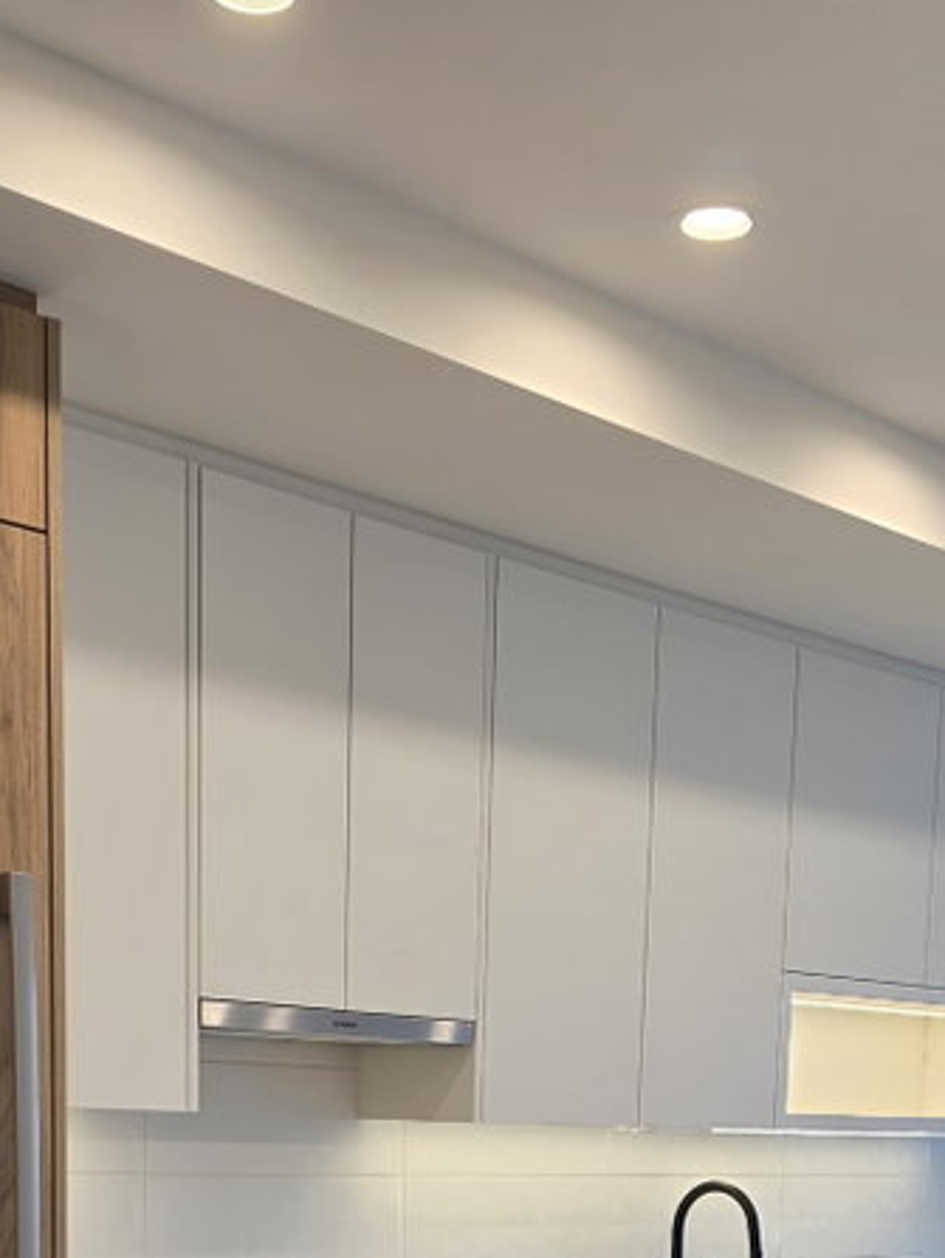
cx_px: 494
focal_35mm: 55
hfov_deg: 26.6
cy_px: 1384
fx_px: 2000
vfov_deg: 31.1
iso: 50
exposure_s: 1/120
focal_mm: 6.5
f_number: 1.4
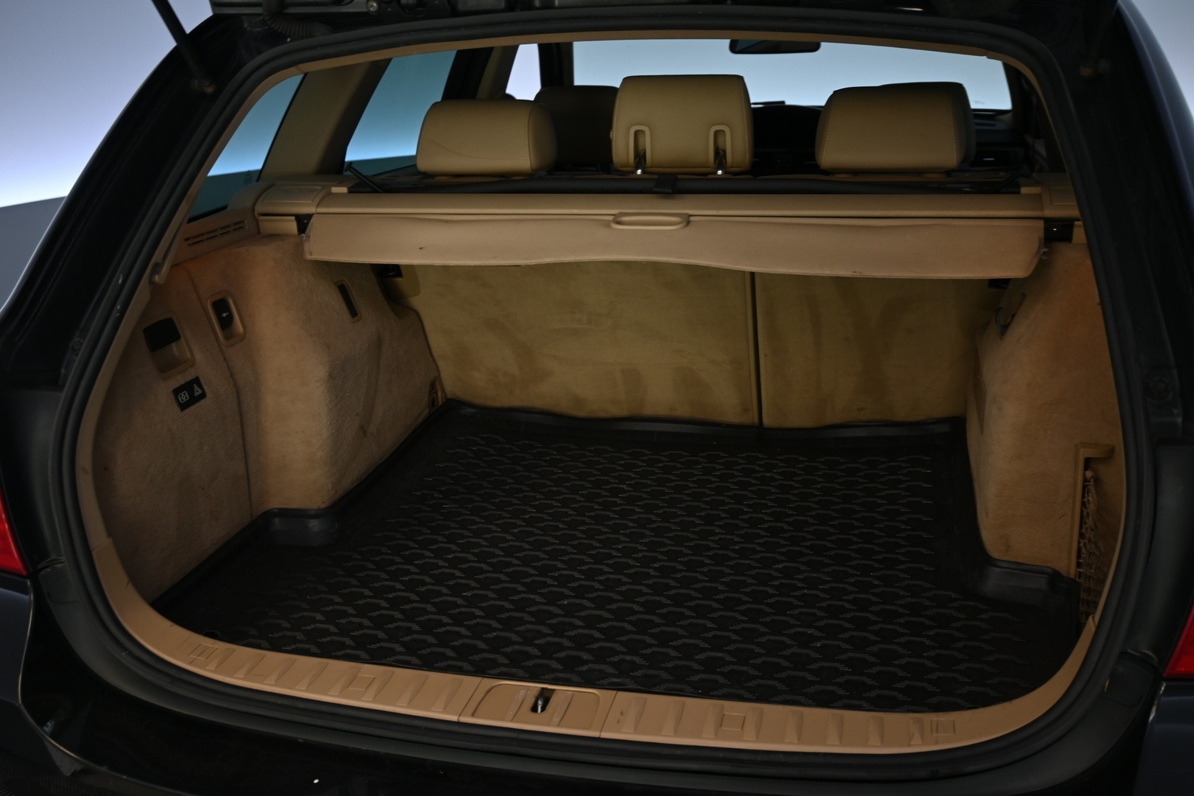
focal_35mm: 34
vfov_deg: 38.4
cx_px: 597
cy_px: 398
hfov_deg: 55.1
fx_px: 1144
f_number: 4.2
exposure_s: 1/40
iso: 280
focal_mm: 23
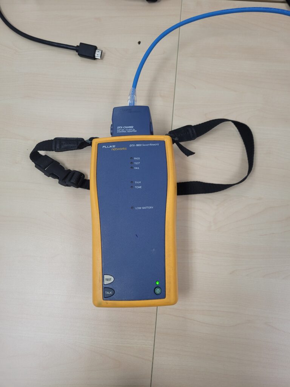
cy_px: 194
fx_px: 290
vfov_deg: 67.3
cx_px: 145
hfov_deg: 53.1
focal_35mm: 26
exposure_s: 1/100
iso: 100
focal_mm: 5.4
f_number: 1.8
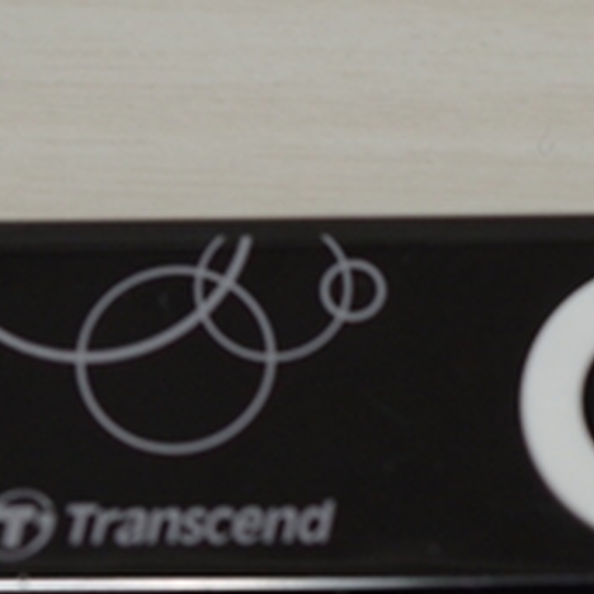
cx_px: 436
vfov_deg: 8.7
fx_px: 3906
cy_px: 455
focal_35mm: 201
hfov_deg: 8.7
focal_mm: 55
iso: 1600
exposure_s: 1/50
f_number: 7.1
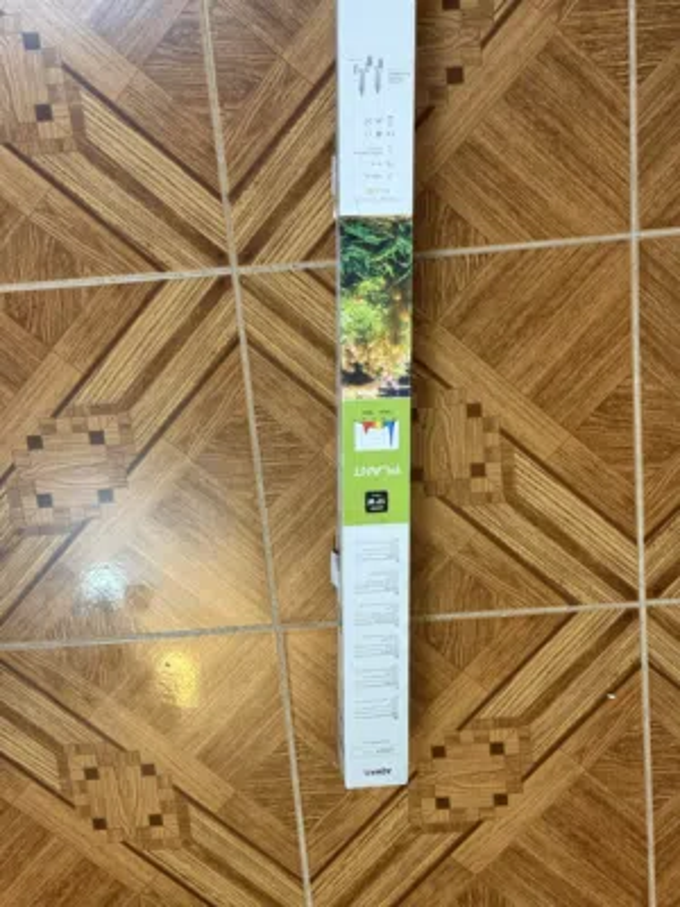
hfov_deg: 30.3
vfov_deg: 39.7
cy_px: 454
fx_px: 1257
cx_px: 340
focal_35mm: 48
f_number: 1.78
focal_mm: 6.76
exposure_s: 1/33
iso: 200
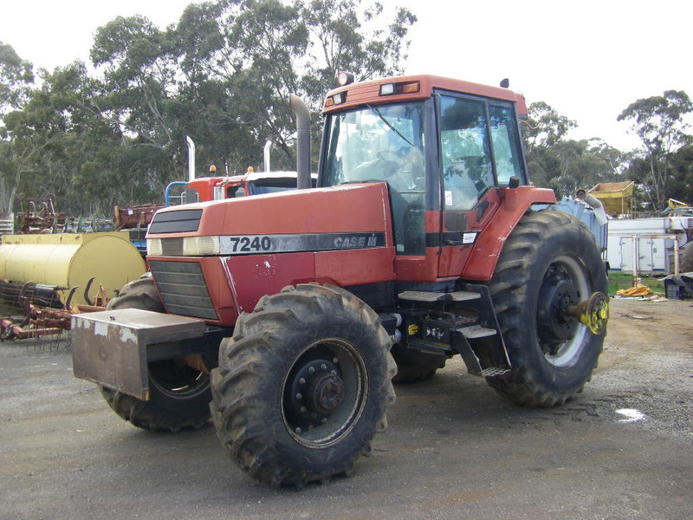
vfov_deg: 37.7
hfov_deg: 49.0
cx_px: 346
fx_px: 761
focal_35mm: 38
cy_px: 260
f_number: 3.5
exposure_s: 1/100
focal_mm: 6.3
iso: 64
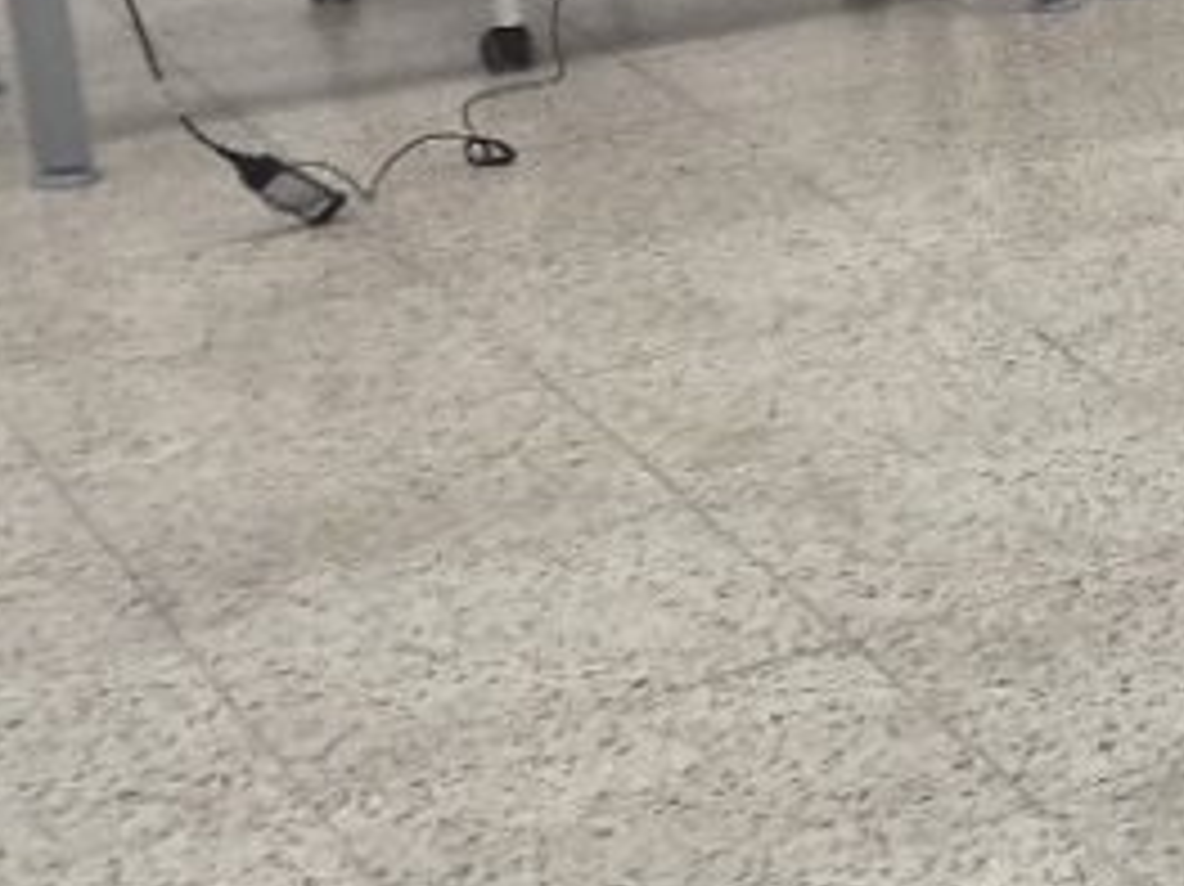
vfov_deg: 13.0
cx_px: 2773
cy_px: -72
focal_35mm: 112
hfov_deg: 13.4
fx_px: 3829
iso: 32
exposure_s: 1/60
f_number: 1.8
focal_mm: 5.4
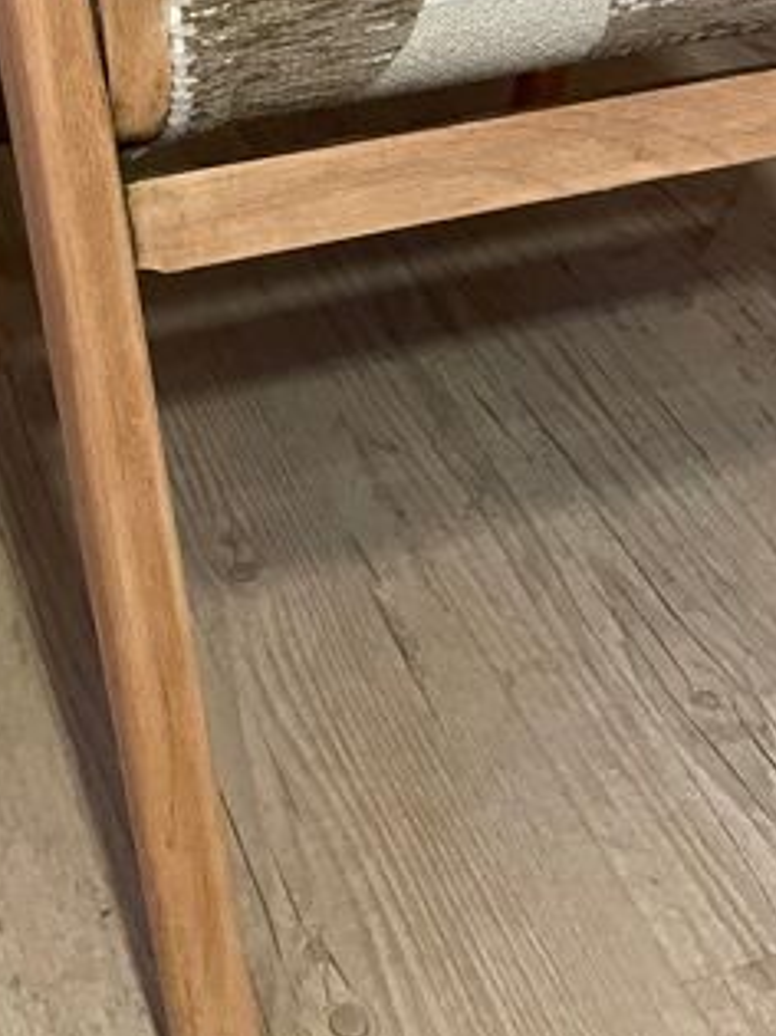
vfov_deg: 25.8
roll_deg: +0.4
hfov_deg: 22.1
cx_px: 250
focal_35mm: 66
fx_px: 1974
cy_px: -257
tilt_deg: -16.6
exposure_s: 1/33
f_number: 1.6
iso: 500
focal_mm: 4.2
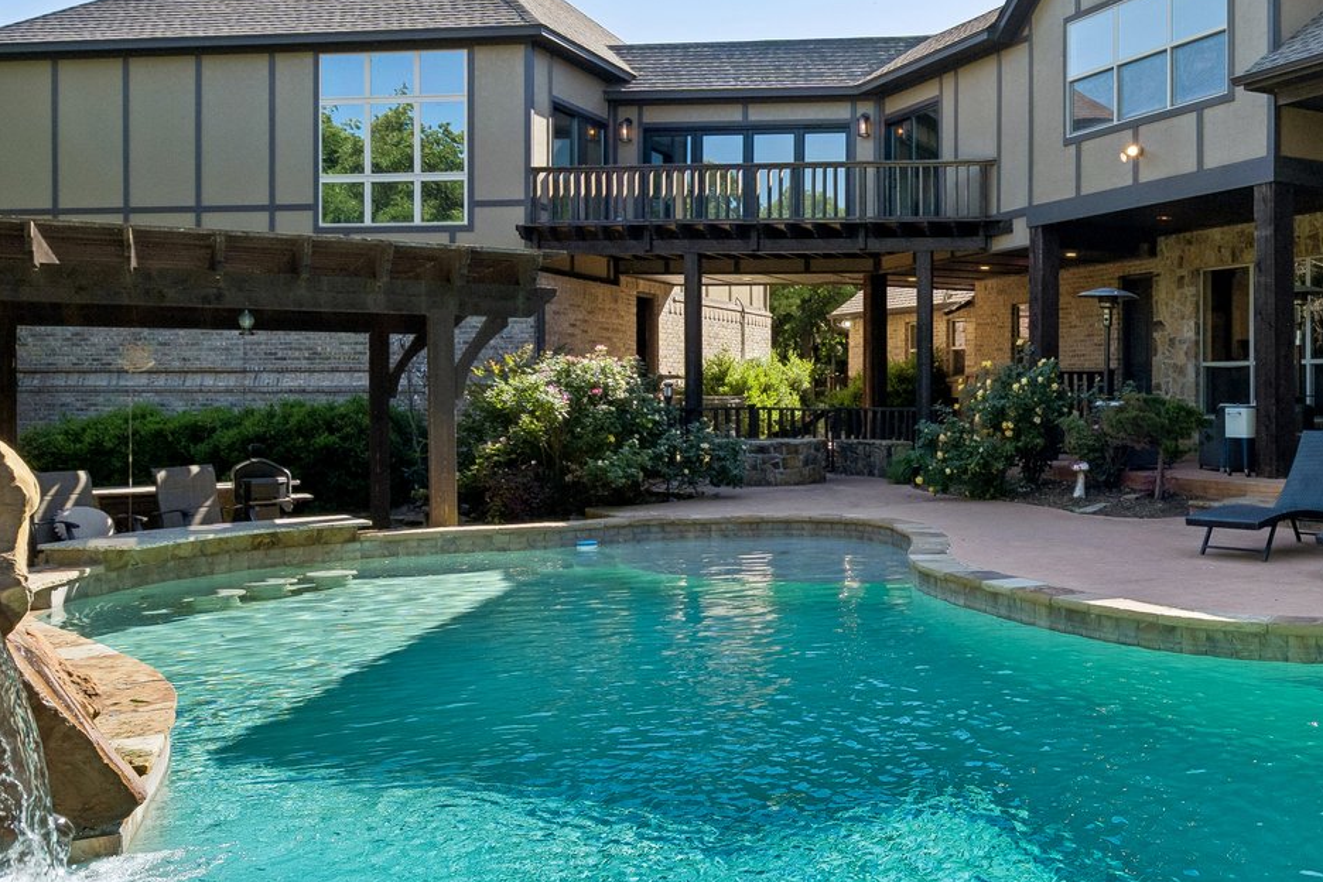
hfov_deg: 50.7
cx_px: 1083
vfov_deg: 37.9
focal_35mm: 35
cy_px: 449
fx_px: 1286
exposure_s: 1/400
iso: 200
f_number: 8
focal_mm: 16
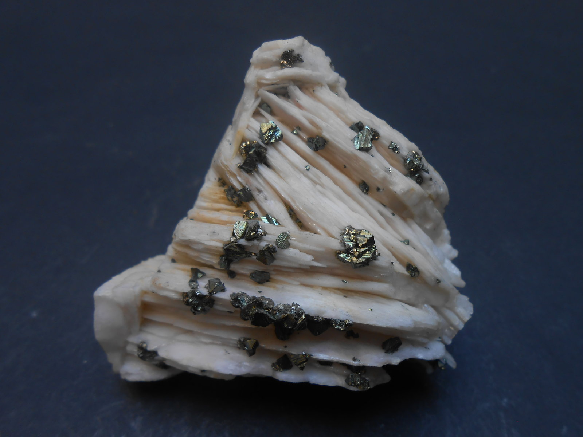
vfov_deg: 53.1
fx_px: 438
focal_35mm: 26
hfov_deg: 67.3
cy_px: 218
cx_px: 292
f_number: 3.5
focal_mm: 4.6
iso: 80
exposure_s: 1/60
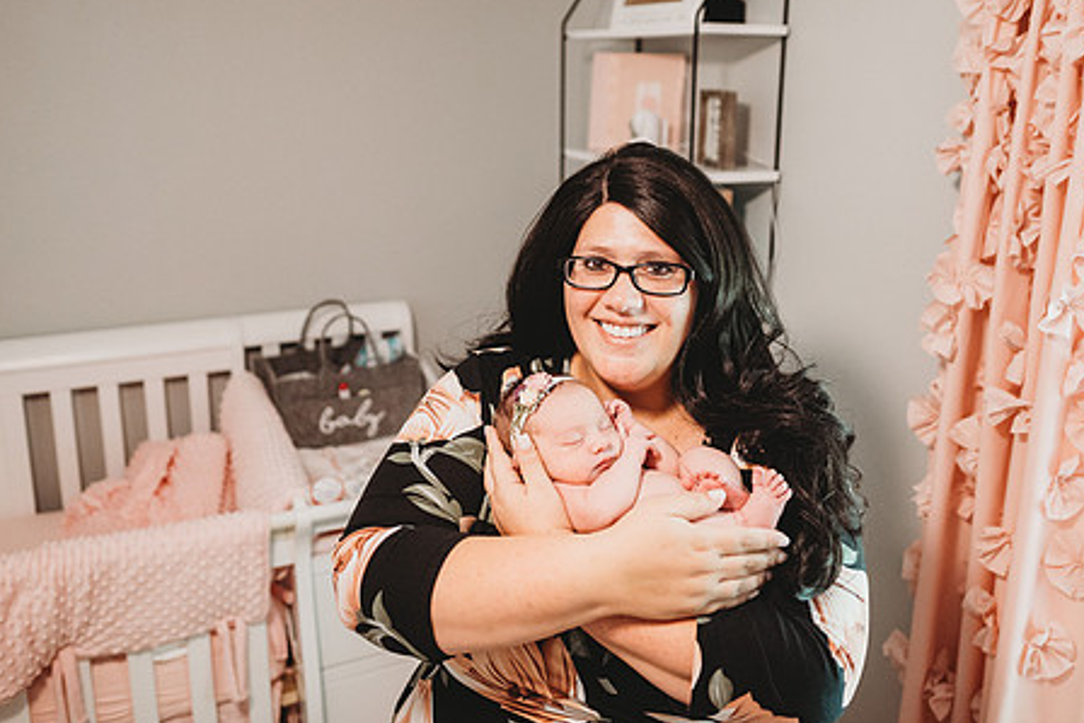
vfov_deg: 41.0
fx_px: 964
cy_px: 296
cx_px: 586
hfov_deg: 58.6
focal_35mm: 32
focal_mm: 24
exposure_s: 1/160
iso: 1600
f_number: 2.2
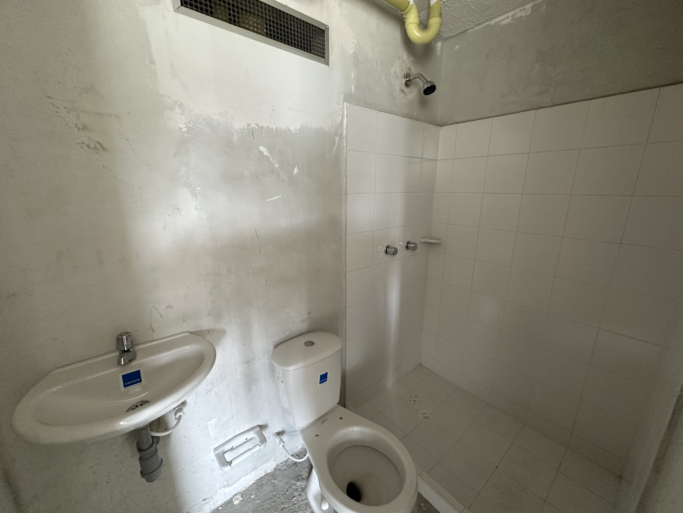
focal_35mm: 14
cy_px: 256
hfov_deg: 102.1
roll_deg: -0.6
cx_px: 342
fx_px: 276
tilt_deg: -14.0
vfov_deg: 85.7
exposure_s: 1/60
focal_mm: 2.22
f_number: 2.2
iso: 320
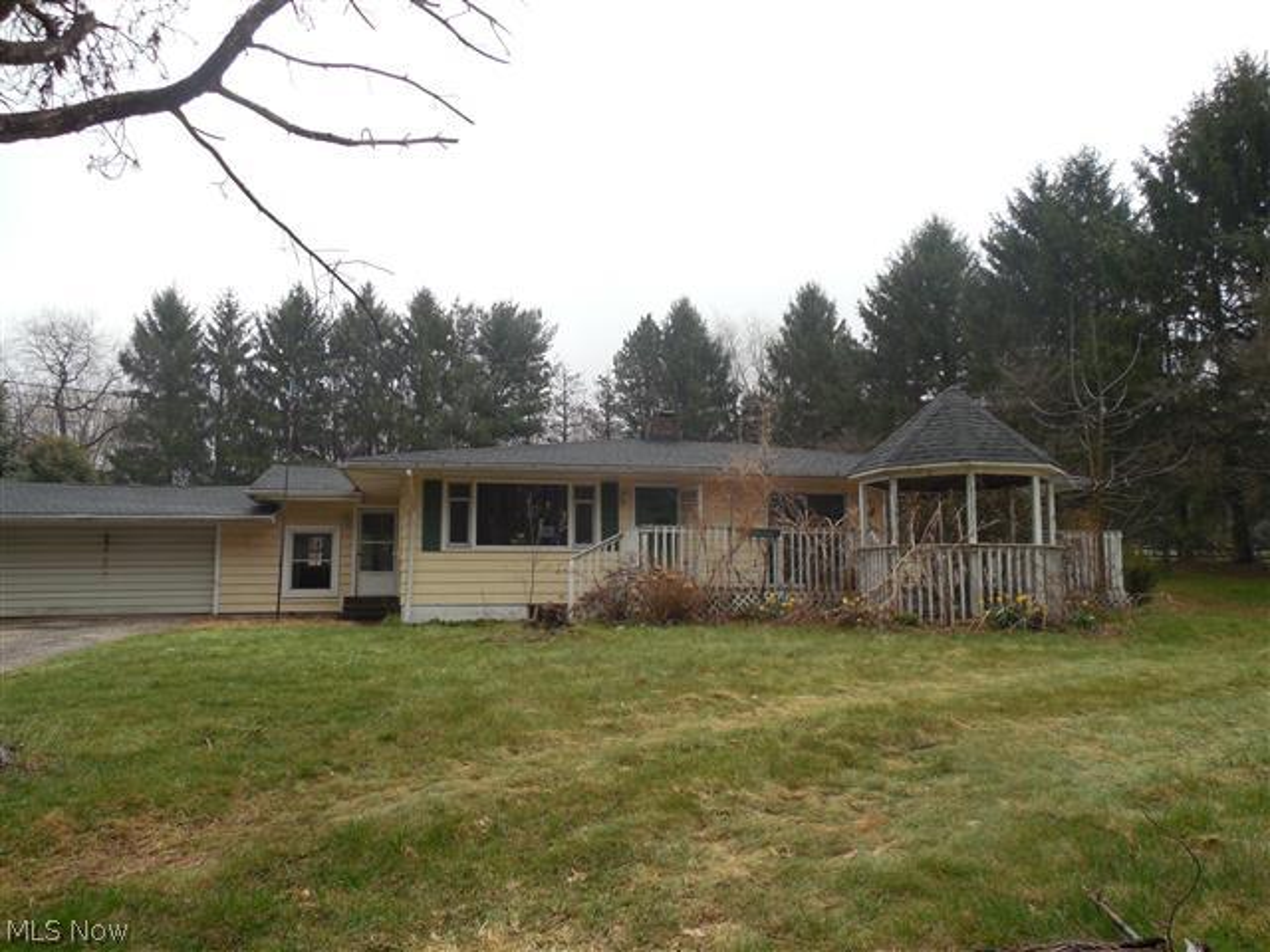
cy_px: 476
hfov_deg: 69.4
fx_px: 917
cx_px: 635
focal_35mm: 25
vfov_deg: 54.9
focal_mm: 4.5
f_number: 3.3
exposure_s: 1/800
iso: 125
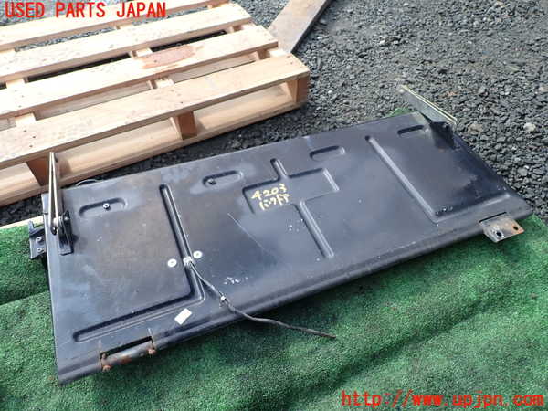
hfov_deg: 69.4
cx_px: 274
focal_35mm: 25
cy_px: 206
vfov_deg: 54.9
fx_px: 396
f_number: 2.8
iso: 100
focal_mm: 4.5
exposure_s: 1/250
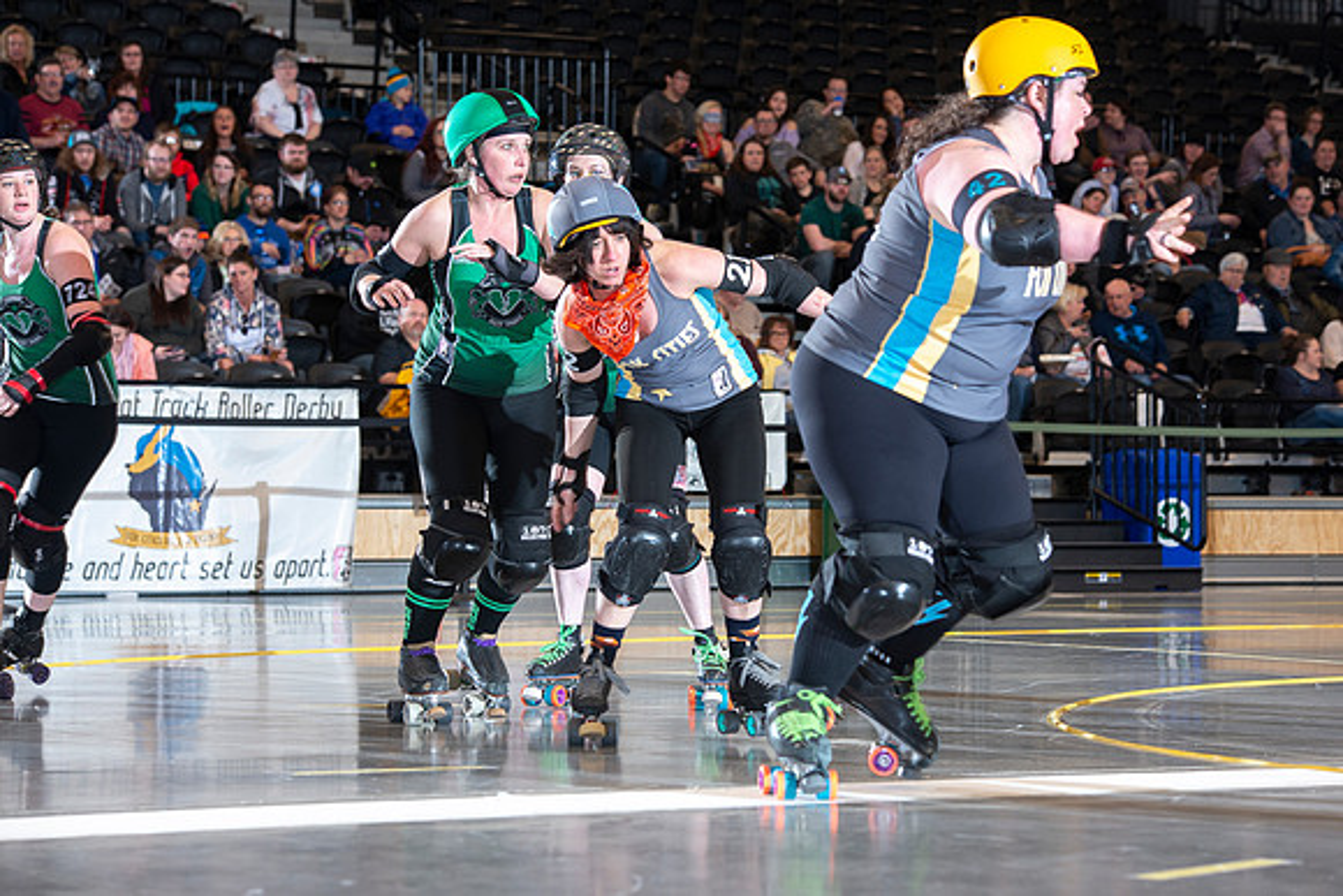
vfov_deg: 12.2
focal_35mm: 112
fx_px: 4179
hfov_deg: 18.3
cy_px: 448
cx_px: 672
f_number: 5.6
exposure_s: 1/160
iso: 640
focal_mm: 112
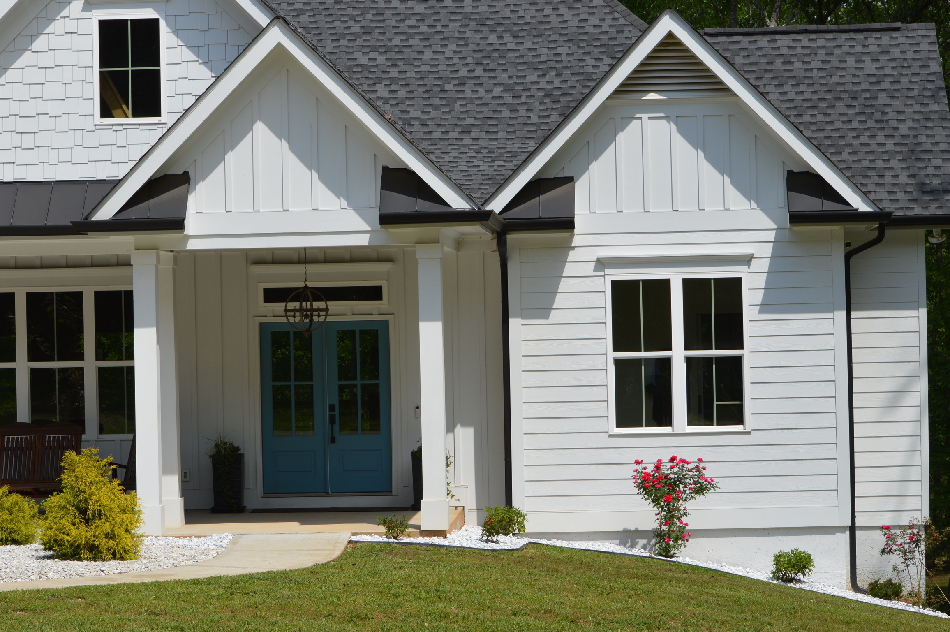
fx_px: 2892
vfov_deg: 12.5
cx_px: 378
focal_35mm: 110
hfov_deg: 18.6
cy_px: 247
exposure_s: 1/320
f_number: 9
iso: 100
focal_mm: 55
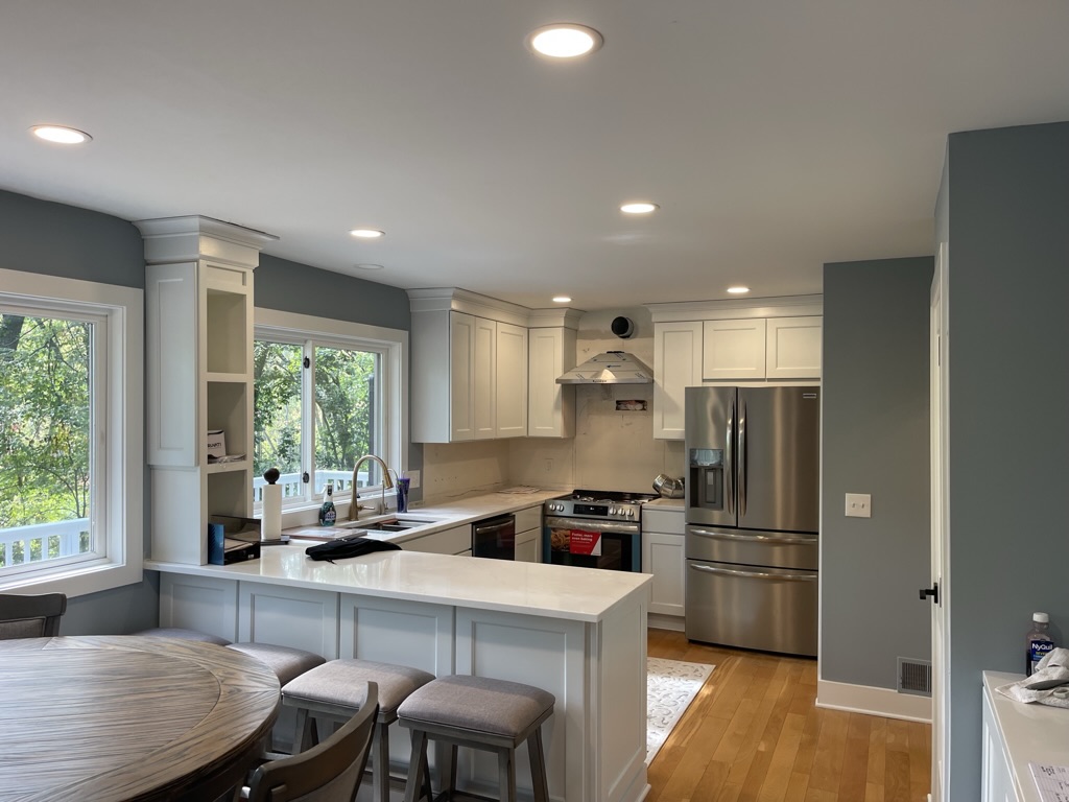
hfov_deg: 67.3
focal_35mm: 26
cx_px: 534
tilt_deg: -1.2
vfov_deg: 53.1
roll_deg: -1.2
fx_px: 803
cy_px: 401
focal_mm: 5.1
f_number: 1.6
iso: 64
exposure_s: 1/120
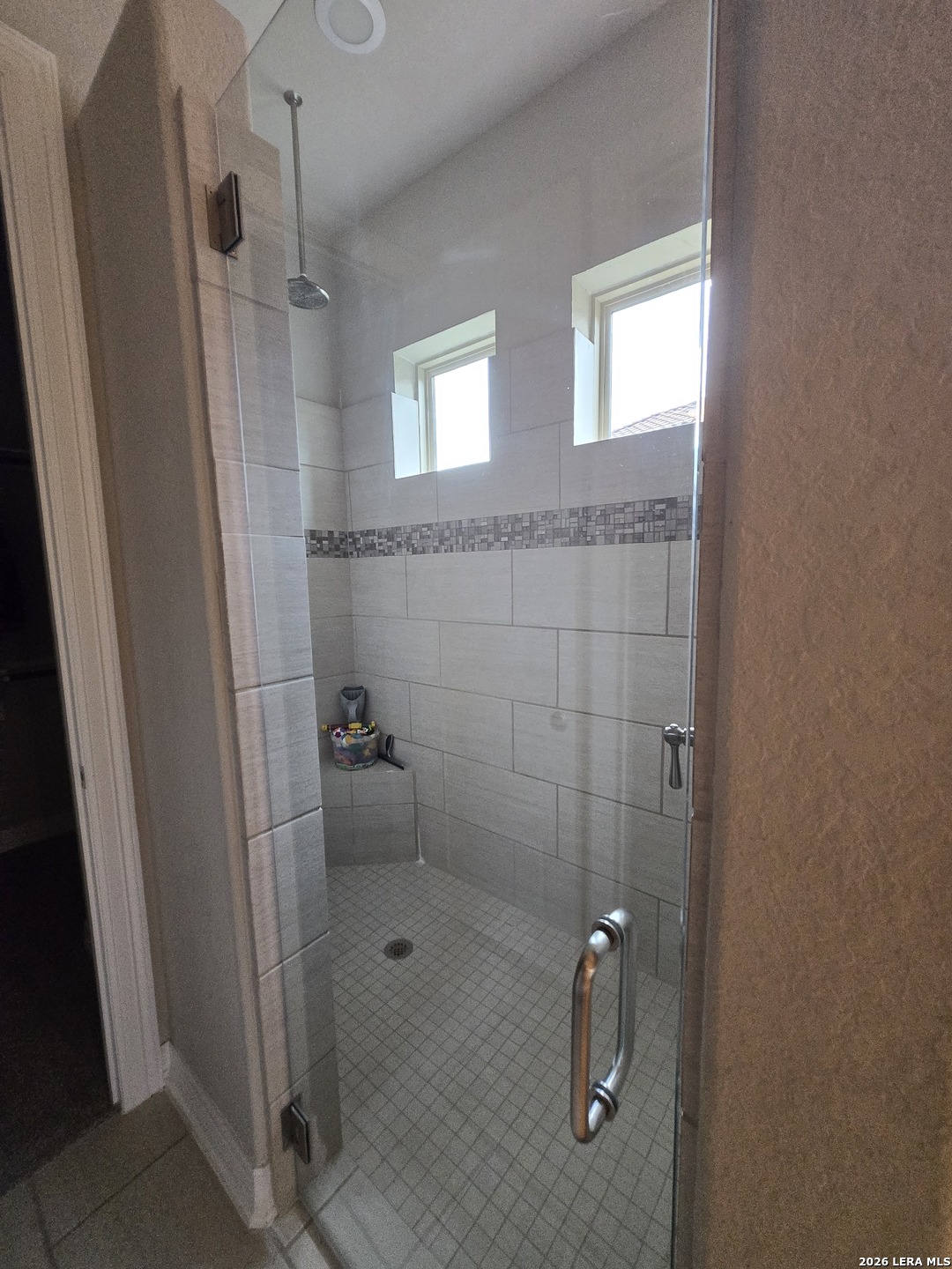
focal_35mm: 13
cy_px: 634
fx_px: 477
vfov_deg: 106.2
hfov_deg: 89.9
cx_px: 476
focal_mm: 1.7
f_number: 2.2
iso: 200
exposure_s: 1/60
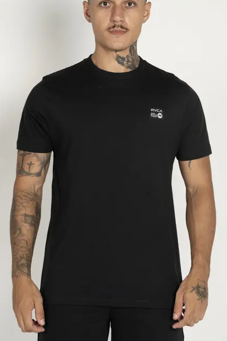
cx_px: 104
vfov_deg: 25.4
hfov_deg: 17.0
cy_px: 156
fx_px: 757
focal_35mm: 80
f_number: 10
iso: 100
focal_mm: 64
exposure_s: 1/125
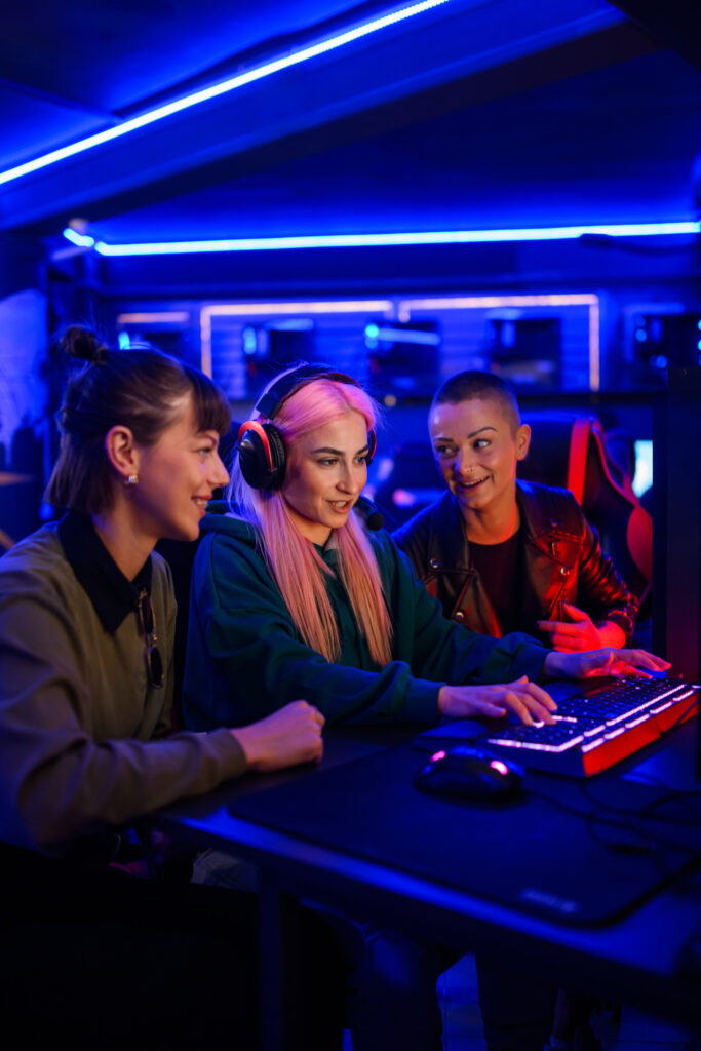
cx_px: 350
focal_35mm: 35
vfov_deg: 54.4
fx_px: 1022
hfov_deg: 37.9
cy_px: 526
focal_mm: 35
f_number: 1.4
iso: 1000
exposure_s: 1/125
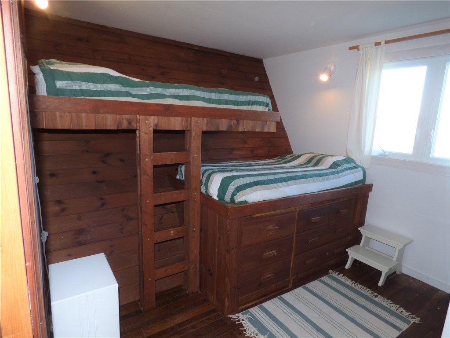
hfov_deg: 81.7
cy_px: 169
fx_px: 260
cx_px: 225
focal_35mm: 20
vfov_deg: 66.0
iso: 100
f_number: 4.5
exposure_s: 1/20
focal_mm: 3.58
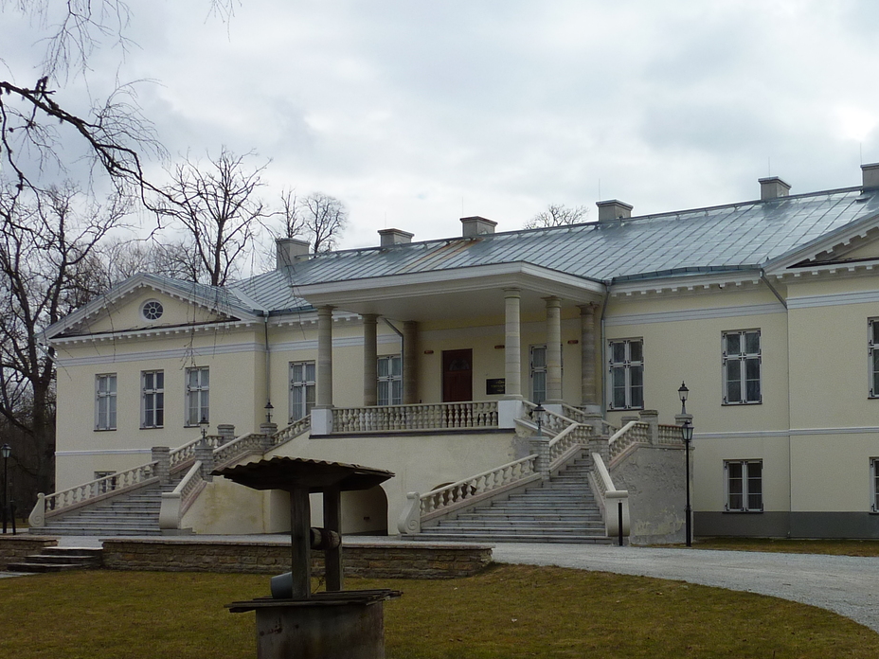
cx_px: 601
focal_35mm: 50
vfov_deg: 28.9
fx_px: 1270
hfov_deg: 37.7
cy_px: 443
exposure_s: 1/500
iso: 80
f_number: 5
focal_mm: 4.7
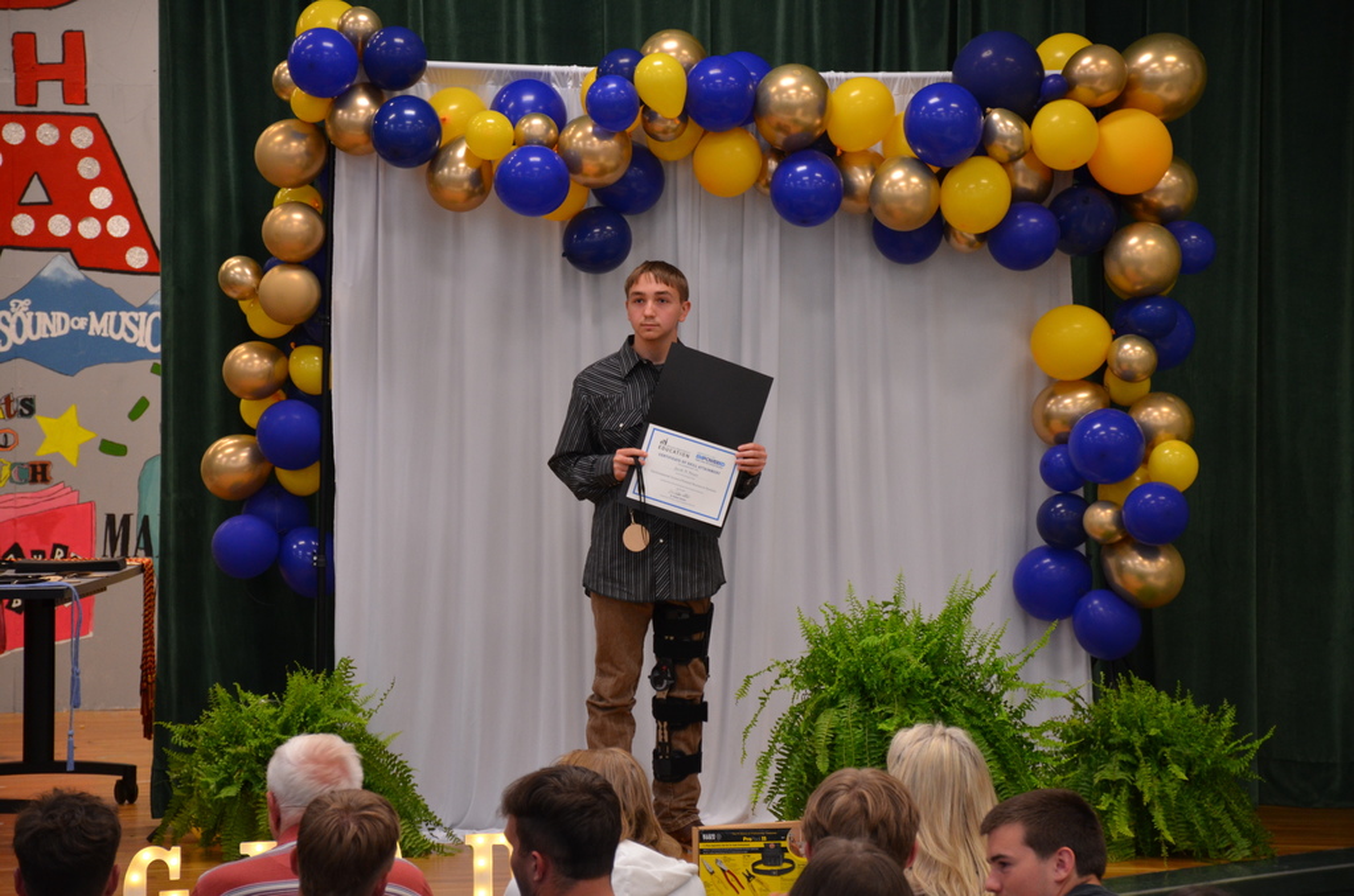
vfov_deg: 9.6
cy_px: 448
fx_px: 5348
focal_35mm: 142
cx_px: 677
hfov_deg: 14.4
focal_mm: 95
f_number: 5.3
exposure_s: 1/30
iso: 800
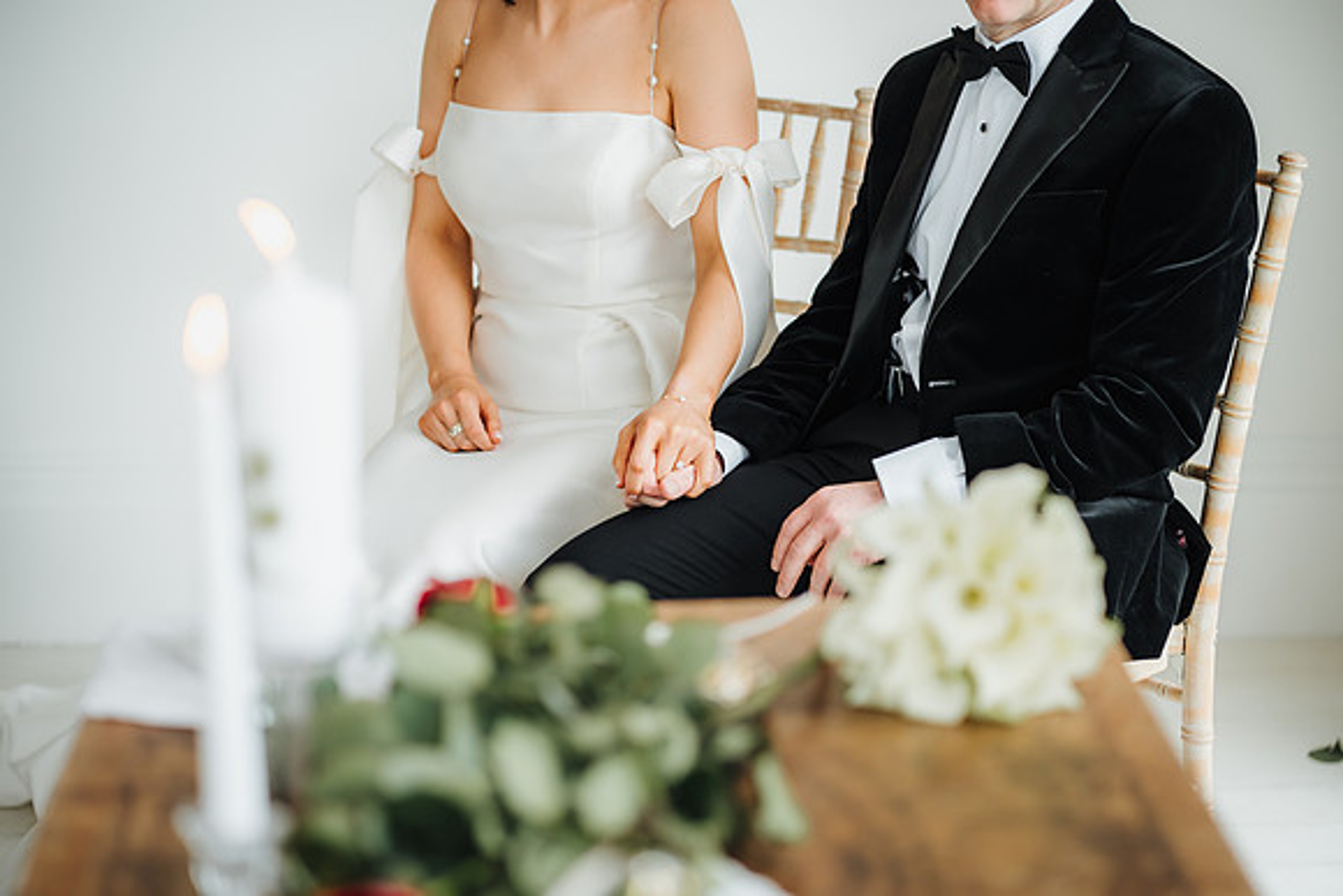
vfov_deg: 16.1
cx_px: 672
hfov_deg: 23.9
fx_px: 3172
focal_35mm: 85
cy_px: 448
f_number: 2.2
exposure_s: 1/200
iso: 320
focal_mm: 85
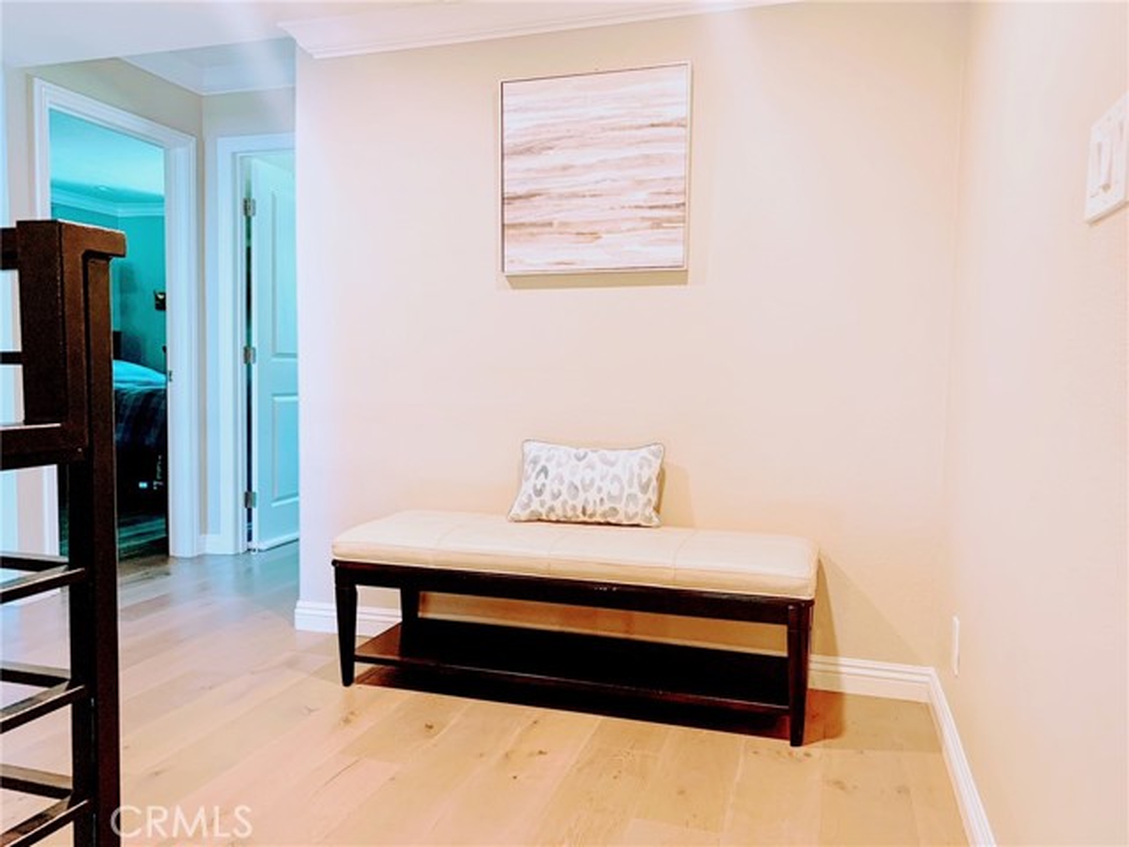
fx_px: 848
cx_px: 564
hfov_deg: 67.3
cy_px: 424
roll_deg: -1.0
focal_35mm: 26
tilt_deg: -4.5
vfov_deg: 53.1
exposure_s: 1/60
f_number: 1.8
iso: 200
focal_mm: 4.25
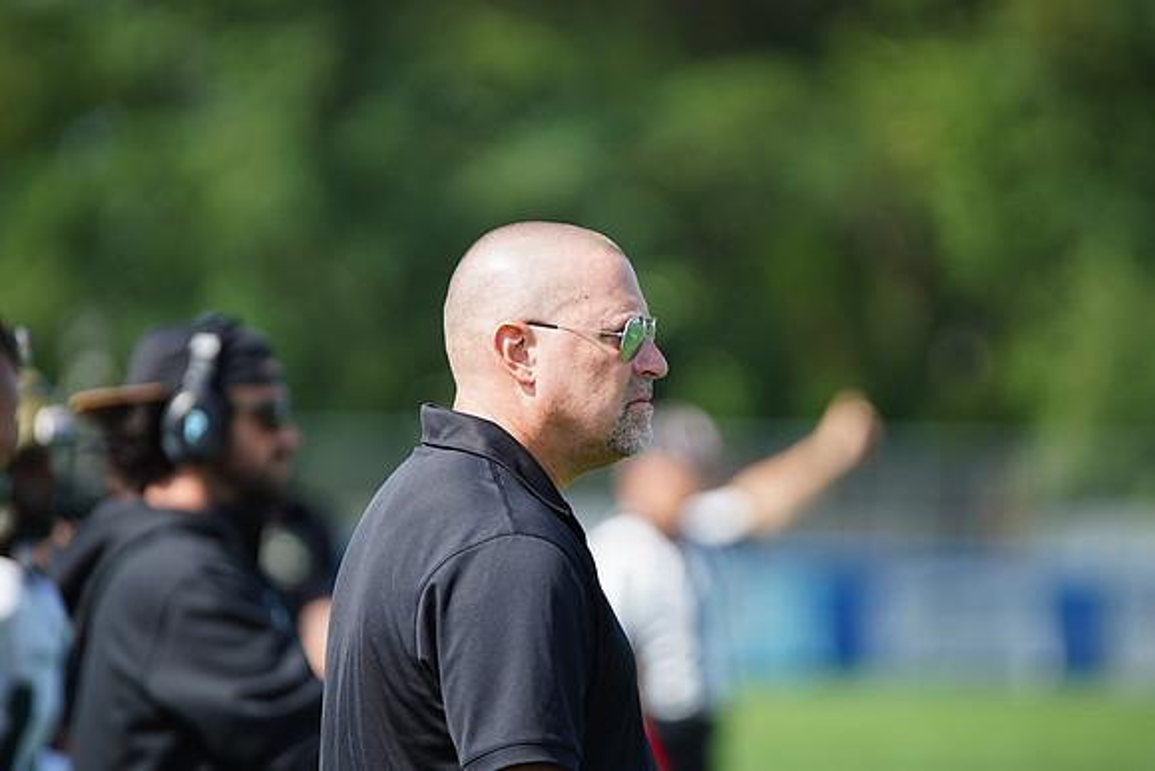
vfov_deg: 4.6
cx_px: 578
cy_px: 386
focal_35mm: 300
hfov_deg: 6.9
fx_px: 9627
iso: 400
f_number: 2.8
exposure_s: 1/2500
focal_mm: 300
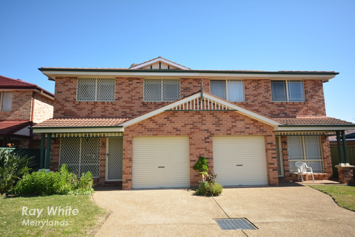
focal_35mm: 15
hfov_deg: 100.3
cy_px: 118
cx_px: 178
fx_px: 148
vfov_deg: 77.5
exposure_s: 1/60
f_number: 4
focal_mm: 10
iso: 220
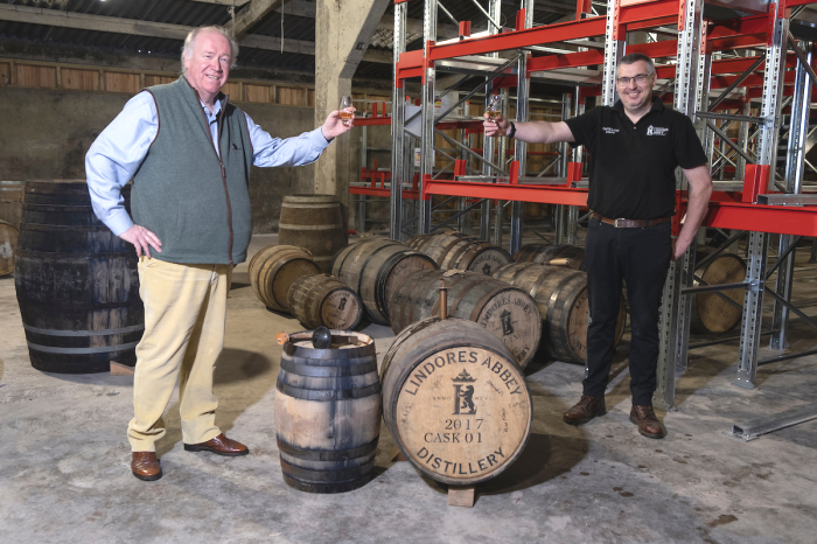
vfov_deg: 39.9
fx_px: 749
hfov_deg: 57.2
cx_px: 408
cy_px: 272
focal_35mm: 33
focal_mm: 22.3
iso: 800
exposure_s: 1/125
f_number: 3.2
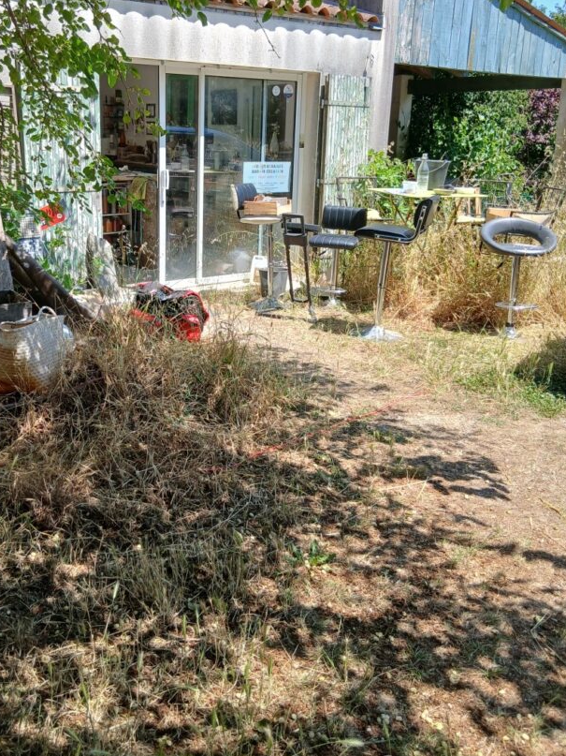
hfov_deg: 42.6
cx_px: 212
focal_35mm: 33
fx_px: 720
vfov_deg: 54.7
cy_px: 283
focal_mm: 3.98
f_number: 1.8
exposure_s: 1/202
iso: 20
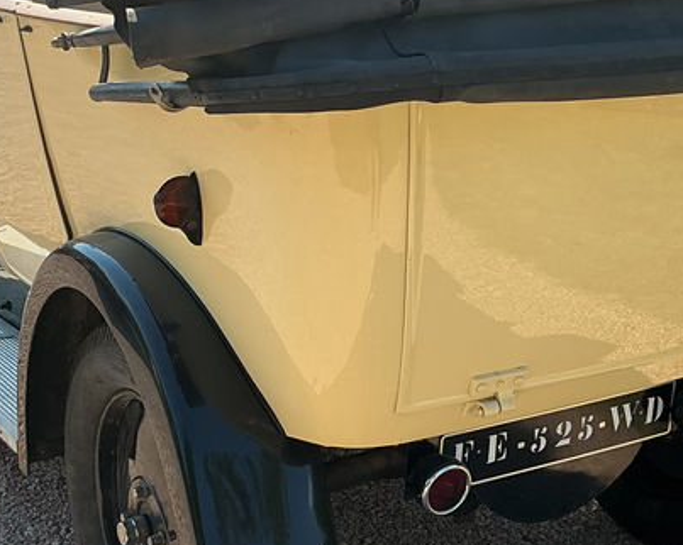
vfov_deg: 21.2
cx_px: 439
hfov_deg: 26.3
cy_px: 245
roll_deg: -0.8
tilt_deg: -18.4
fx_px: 1455
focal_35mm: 72
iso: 25
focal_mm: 3
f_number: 1.8
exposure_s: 1/855
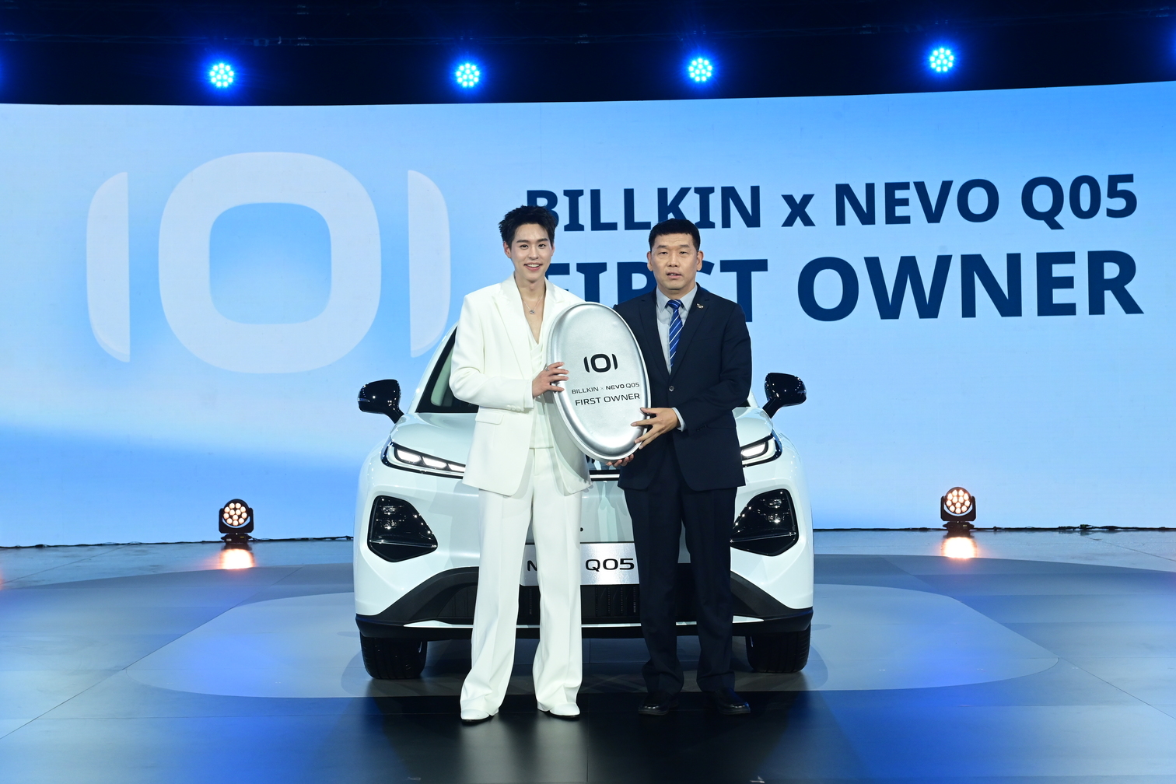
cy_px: 392
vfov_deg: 24.6
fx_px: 1797
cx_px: 588
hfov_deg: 36.2
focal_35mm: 55
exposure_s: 1/160
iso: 2000
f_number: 9
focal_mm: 55
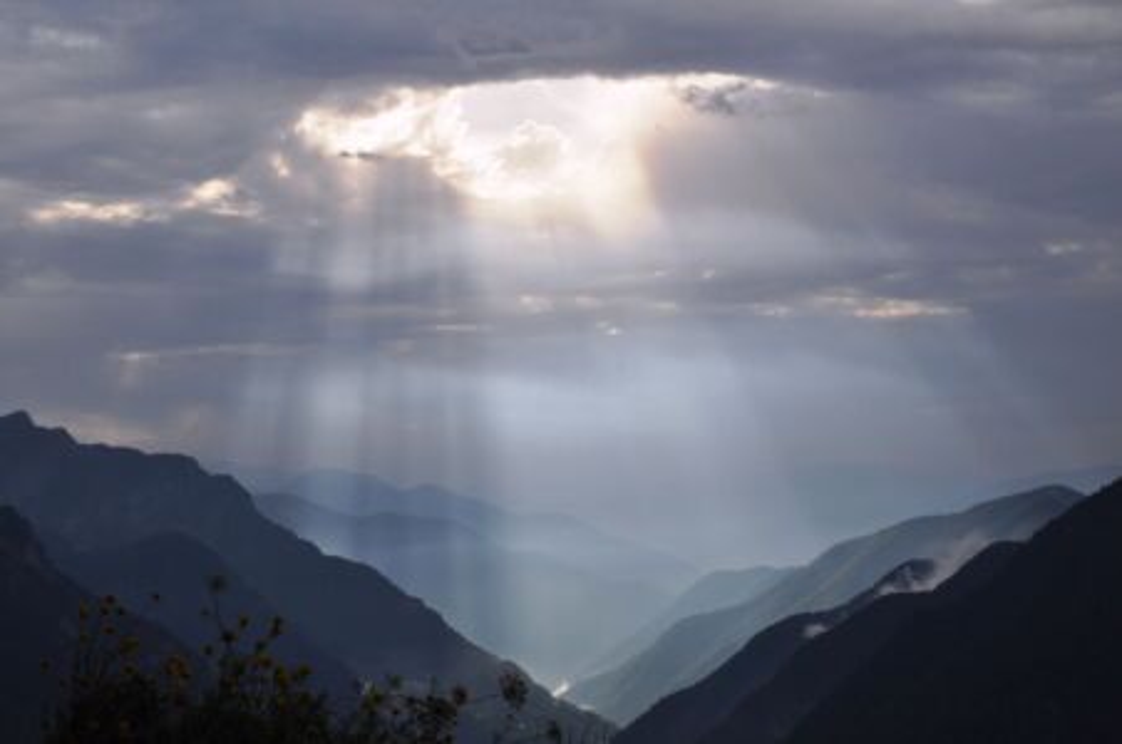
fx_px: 1867
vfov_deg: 22.6
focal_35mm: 60
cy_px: 372
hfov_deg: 33.4
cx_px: 561
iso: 200
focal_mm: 40
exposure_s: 1/400
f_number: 10
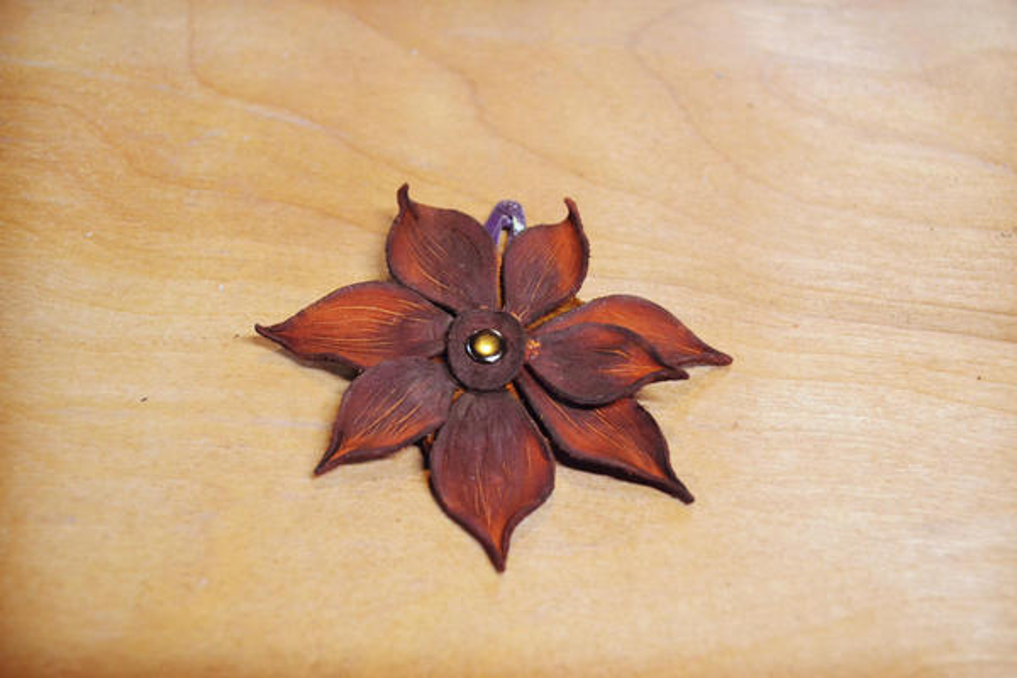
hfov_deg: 43.6
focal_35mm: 45
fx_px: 1271
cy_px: 339
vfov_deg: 29.9
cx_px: 508
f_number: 4.5
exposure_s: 1/50
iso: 3200
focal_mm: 30
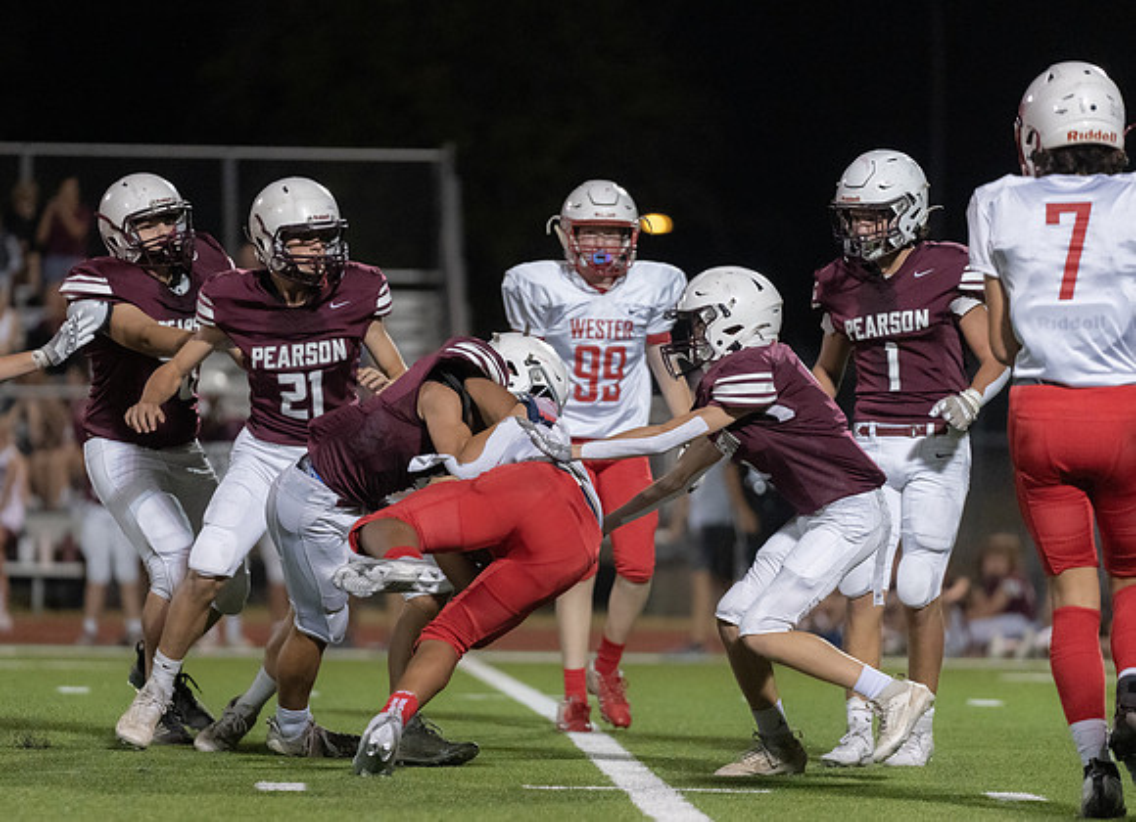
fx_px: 8464
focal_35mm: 261
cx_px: 403
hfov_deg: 7.7
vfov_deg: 5.6
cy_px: 488
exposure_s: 1/1000
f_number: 2.8
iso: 4000
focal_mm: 200
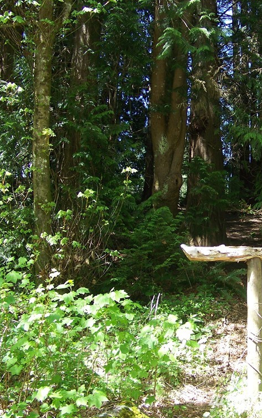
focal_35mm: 52
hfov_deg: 24.1
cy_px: 208
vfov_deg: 38.9
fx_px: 594
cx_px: 240
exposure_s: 1/80
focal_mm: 5.85
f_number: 2.8
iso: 64
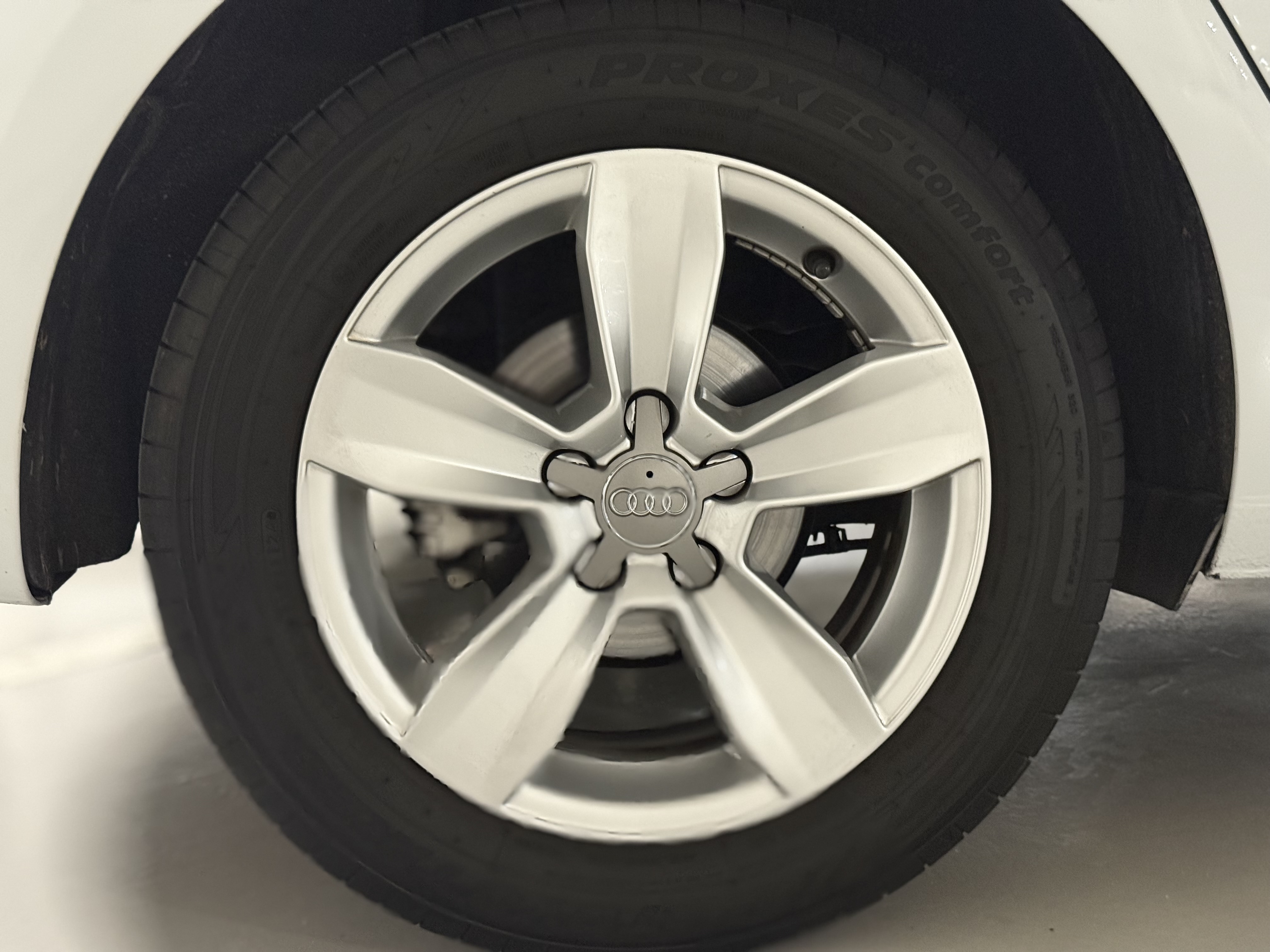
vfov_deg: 30.3
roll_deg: +1.4
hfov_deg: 39.7
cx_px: 635
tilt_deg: -8.9
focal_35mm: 48
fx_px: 1761
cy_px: 476
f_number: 1.78
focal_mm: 6.76
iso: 500
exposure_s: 1/30
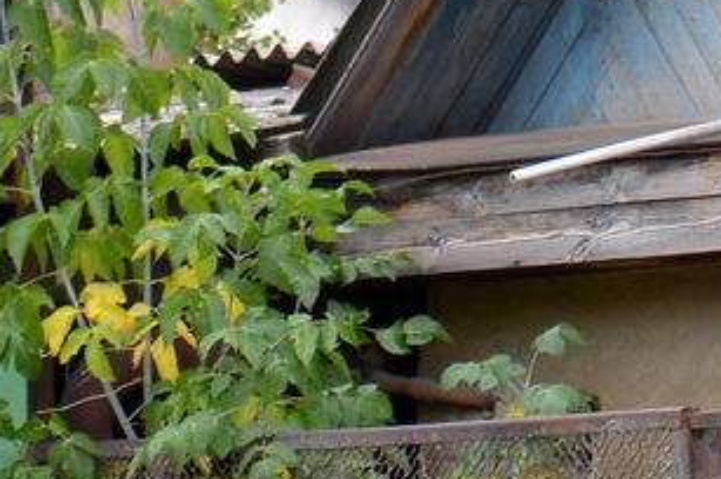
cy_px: 1027
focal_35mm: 323
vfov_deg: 4.2
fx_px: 6462
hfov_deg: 6.3
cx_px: 857
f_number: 6.3
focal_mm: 44
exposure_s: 1/160
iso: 200
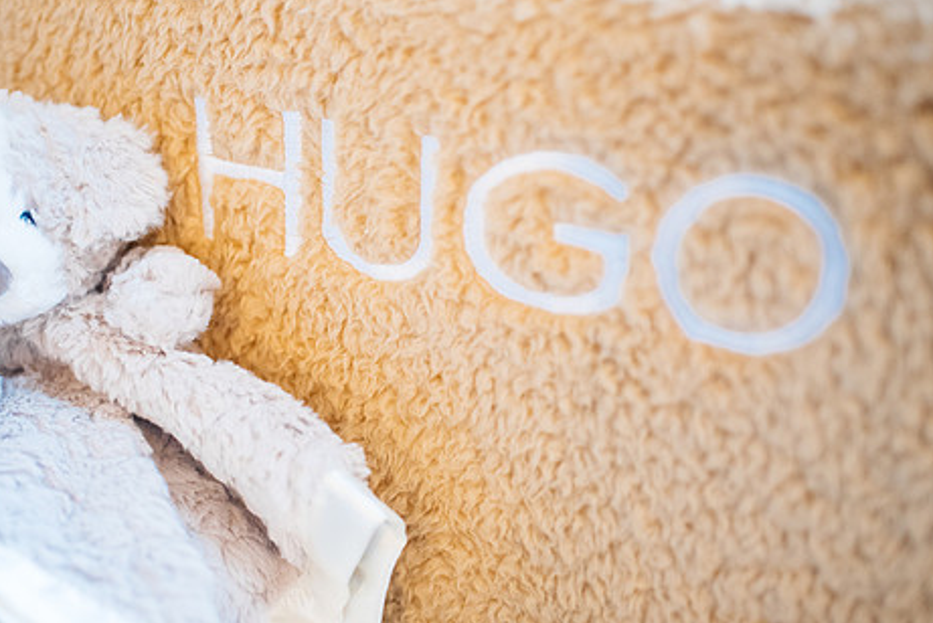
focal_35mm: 44
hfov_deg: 44.4
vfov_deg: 30.6
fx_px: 1141
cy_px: 319
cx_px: 399
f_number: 2
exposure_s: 1/160
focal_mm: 35
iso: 3200
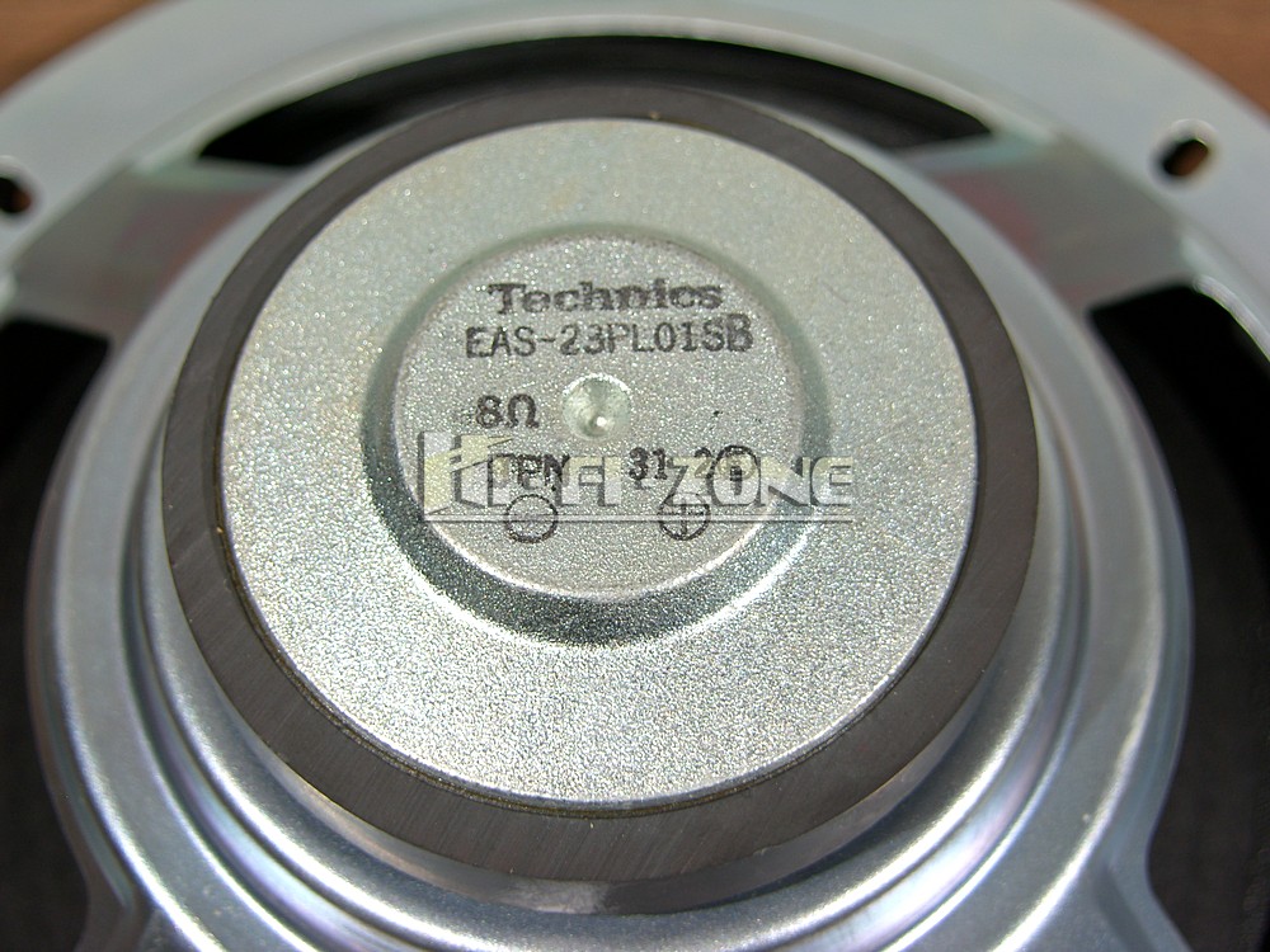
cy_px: 476
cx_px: 635
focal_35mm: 80
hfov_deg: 24.4
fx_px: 2935
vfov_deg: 18.4
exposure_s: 1/80
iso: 50
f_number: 3.2
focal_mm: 20.7
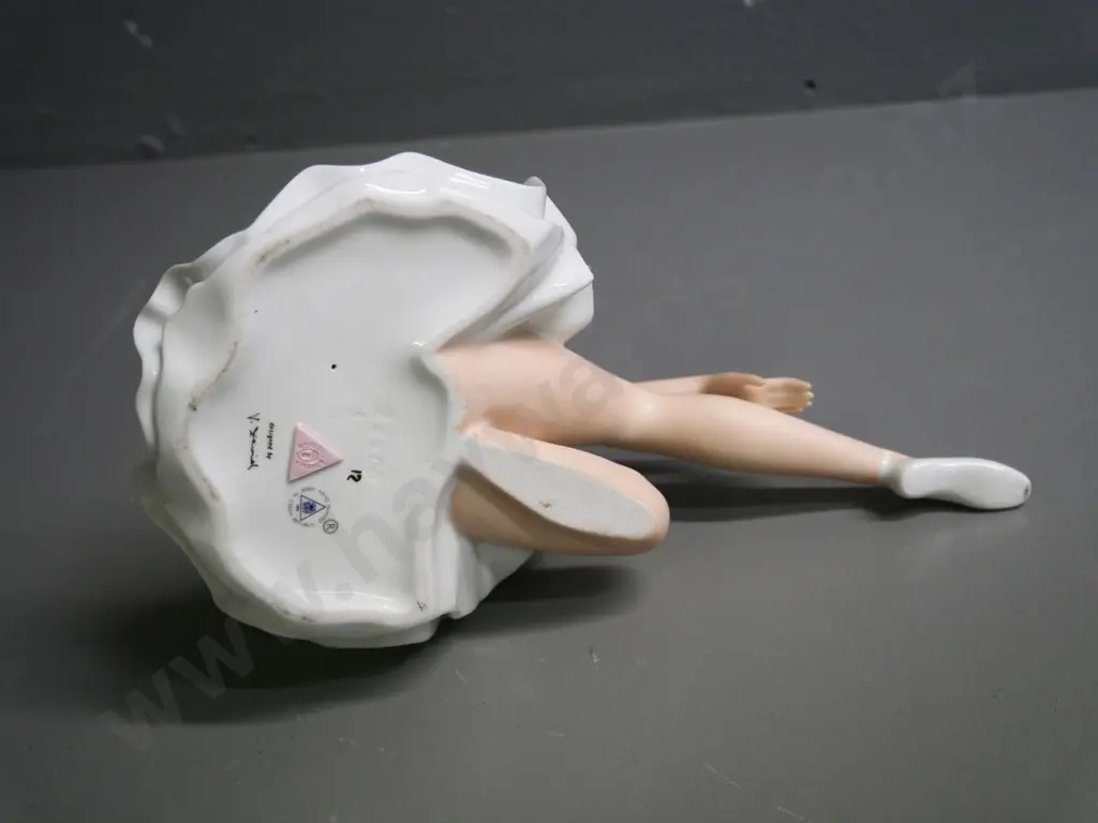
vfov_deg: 39.7
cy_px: 412
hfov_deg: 51.4
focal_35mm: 36
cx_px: 549
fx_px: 1142
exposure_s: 1/200
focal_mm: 18
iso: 1600
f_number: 4
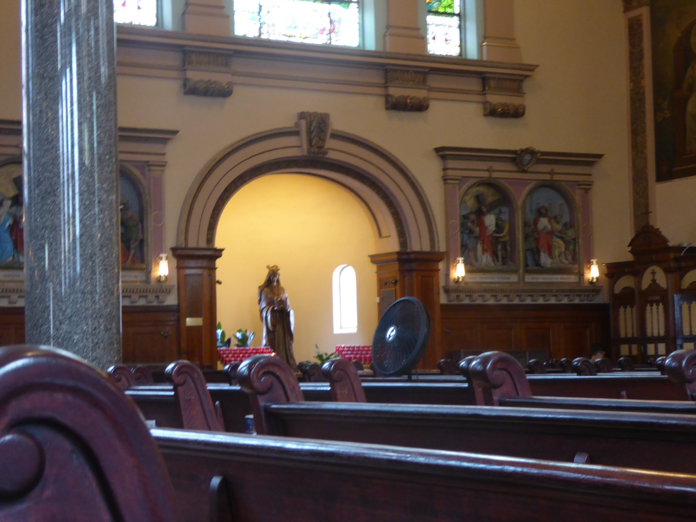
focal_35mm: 74
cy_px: 261
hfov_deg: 26.3
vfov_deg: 19.9
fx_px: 1488
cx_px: 348
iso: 500
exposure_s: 1/5
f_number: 6.3
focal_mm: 13.2
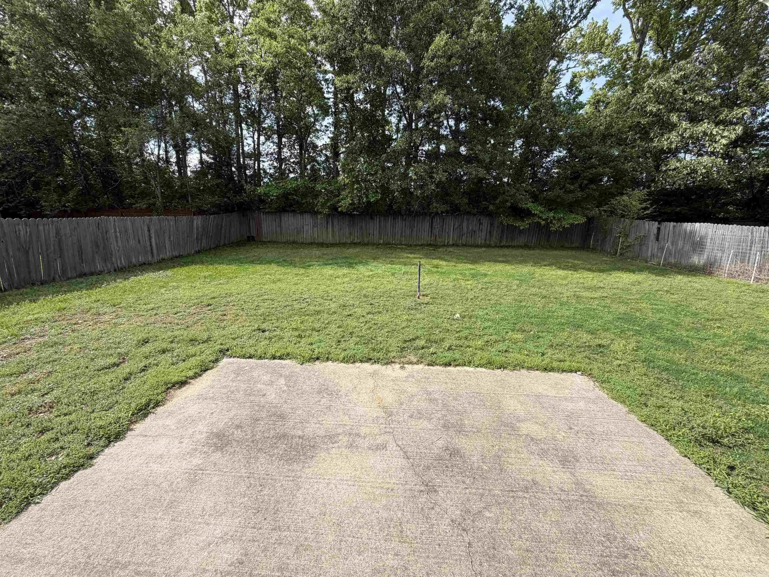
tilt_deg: -13.0
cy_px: 288
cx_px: 384
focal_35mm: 14
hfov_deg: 102.1
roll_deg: -0.3
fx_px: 311
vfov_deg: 85.7
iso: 40
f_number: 2.2
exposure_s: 1/701
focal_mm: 2.22
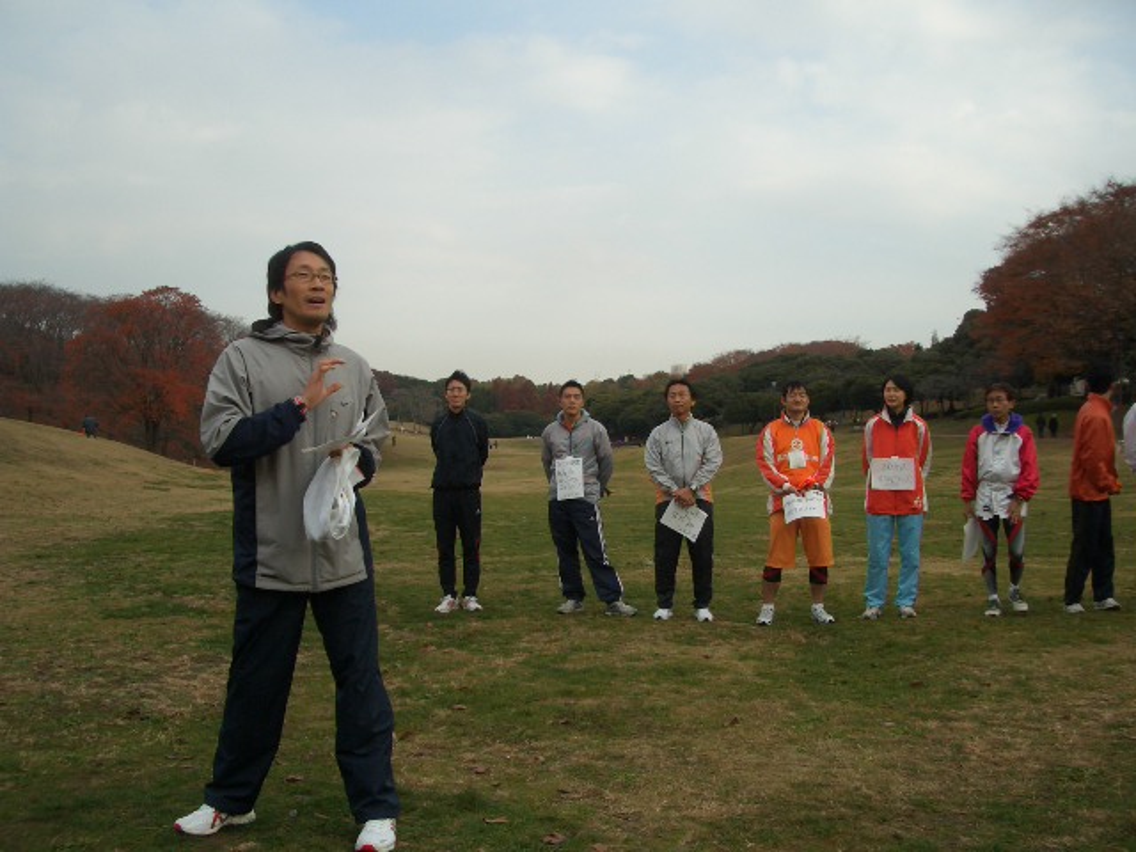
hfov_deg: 52.6
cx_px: 568
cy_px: 426
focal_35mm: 35
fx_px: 1149
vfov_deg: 40.7
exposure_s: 1/400
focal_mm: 5.8
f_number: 4.3
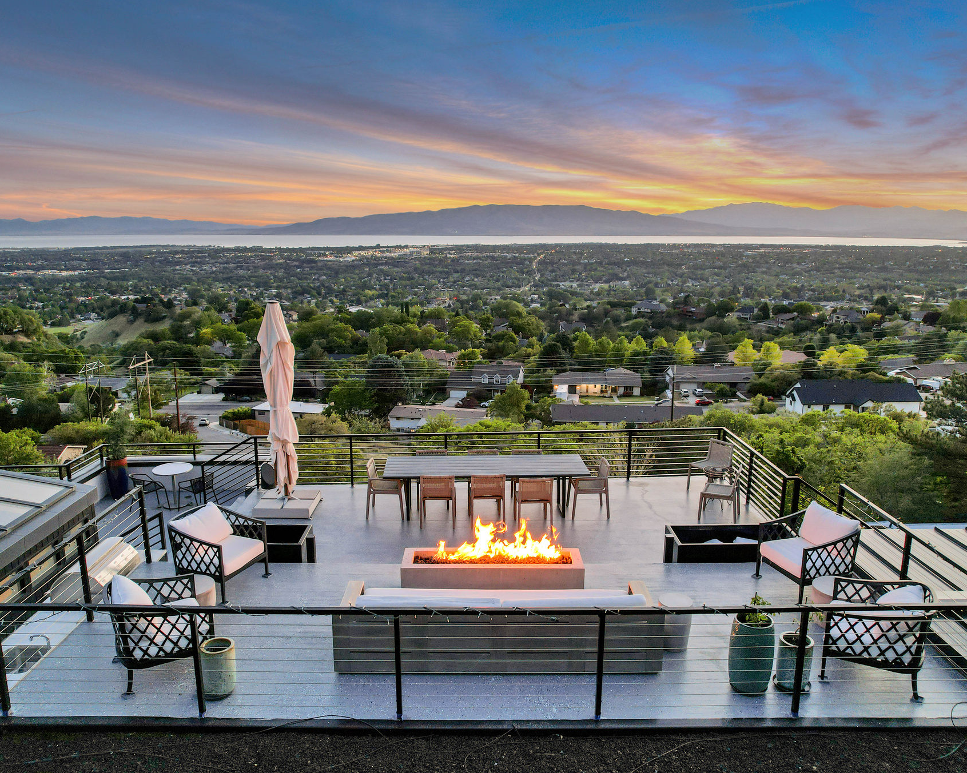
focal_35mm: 25
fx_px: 716
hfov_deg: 68.1
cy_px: 386
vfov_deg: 56.8
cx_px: 472
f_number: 2.8
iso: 100
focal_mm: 8.38
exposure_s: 1/40
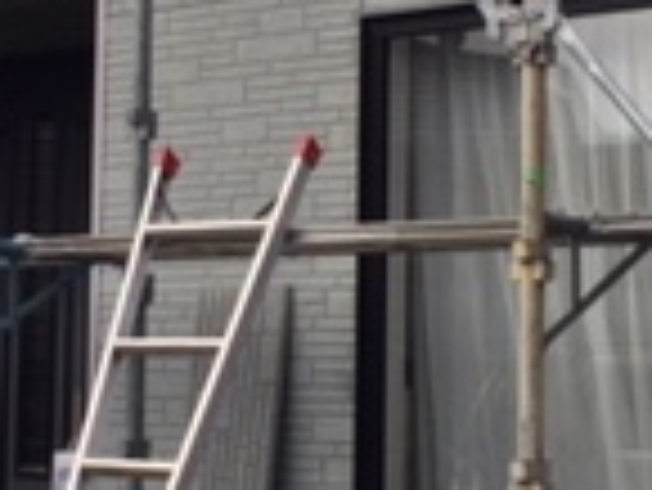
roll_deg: -1.1
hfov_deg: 15.4
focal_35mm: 128
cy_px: 148
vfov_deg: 11.6
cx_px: 342
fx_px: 2413
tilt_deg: +6.1
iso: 32
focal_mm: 4.15
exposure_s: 1/824
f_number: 2.2
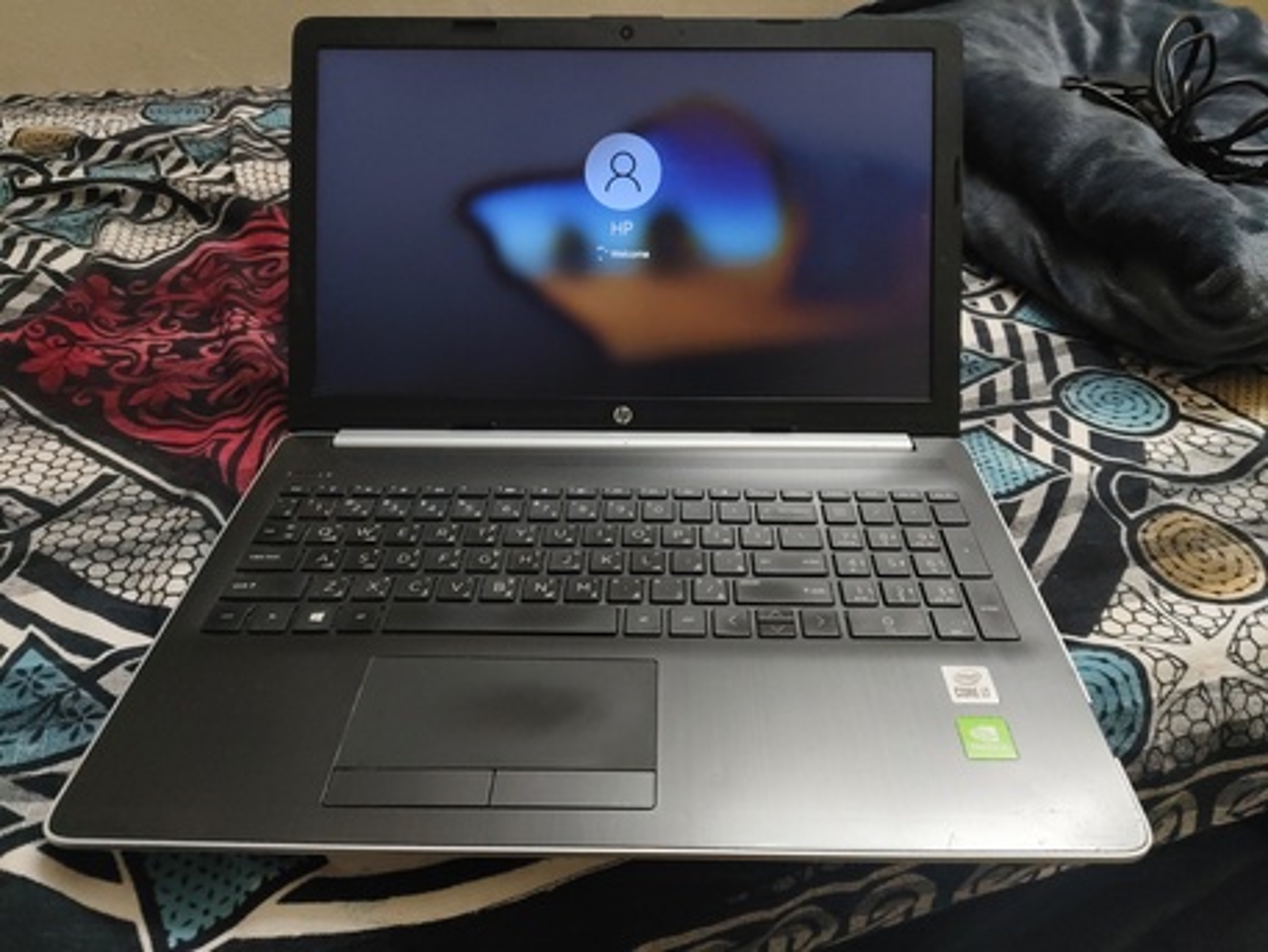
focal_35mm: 23
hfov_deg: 73.9
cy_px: 476
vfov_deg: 58.9
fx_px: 843
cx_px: 634
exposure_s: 1/50
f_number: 1.88
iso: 831
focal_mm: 5.56
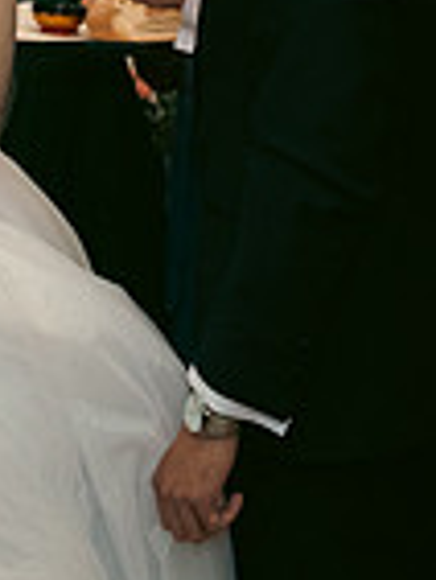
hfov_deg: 15.6
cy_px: -23
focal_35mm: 95
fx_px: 1593
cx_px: 152
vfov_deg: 19.9
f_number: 3.5
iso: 800
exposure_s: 1/160
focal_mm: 24
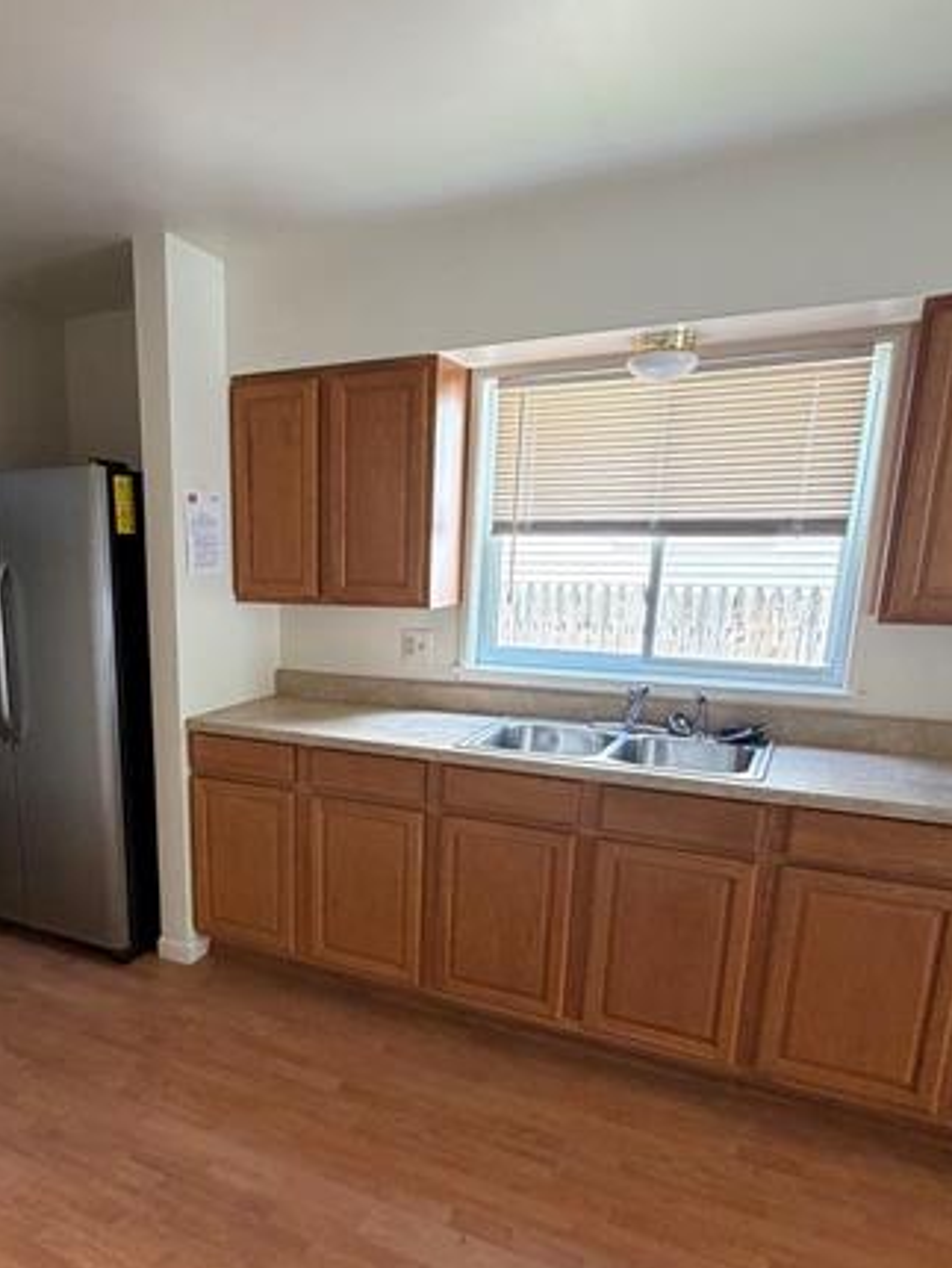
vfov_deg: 68.5
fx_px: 916
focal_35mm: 25
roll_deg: -0.1
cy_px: 776
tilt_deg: -14.2
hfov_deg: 53.6
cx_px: 301
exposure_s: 1/72
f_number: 2.2
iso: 320
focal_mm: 2.22
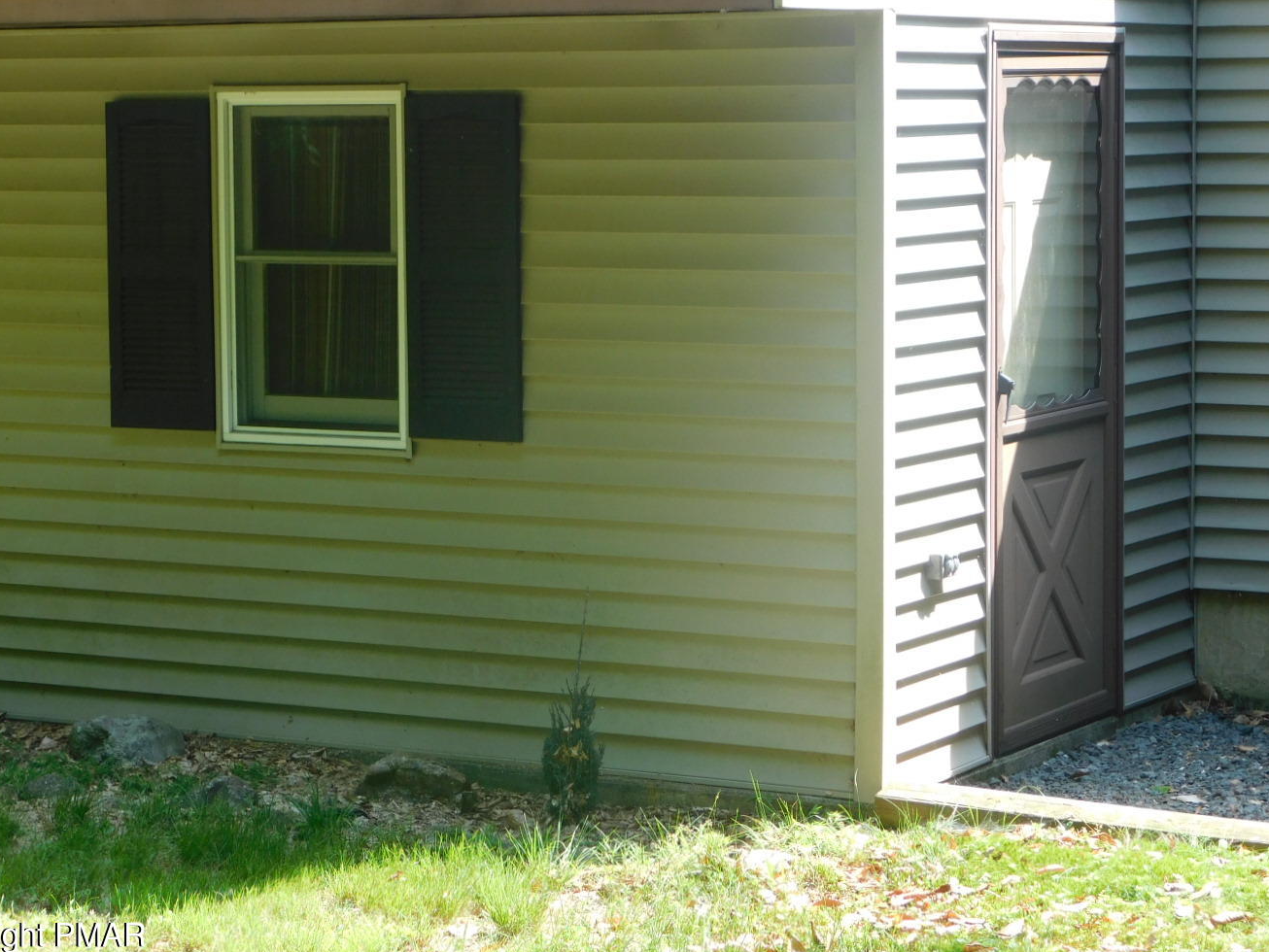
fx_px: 3593
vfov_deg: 15.1
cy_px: 403
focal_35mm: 98
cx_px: 581
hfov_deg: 20.0
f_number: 4.4
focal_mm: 14.2
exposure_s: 1/80
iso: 125
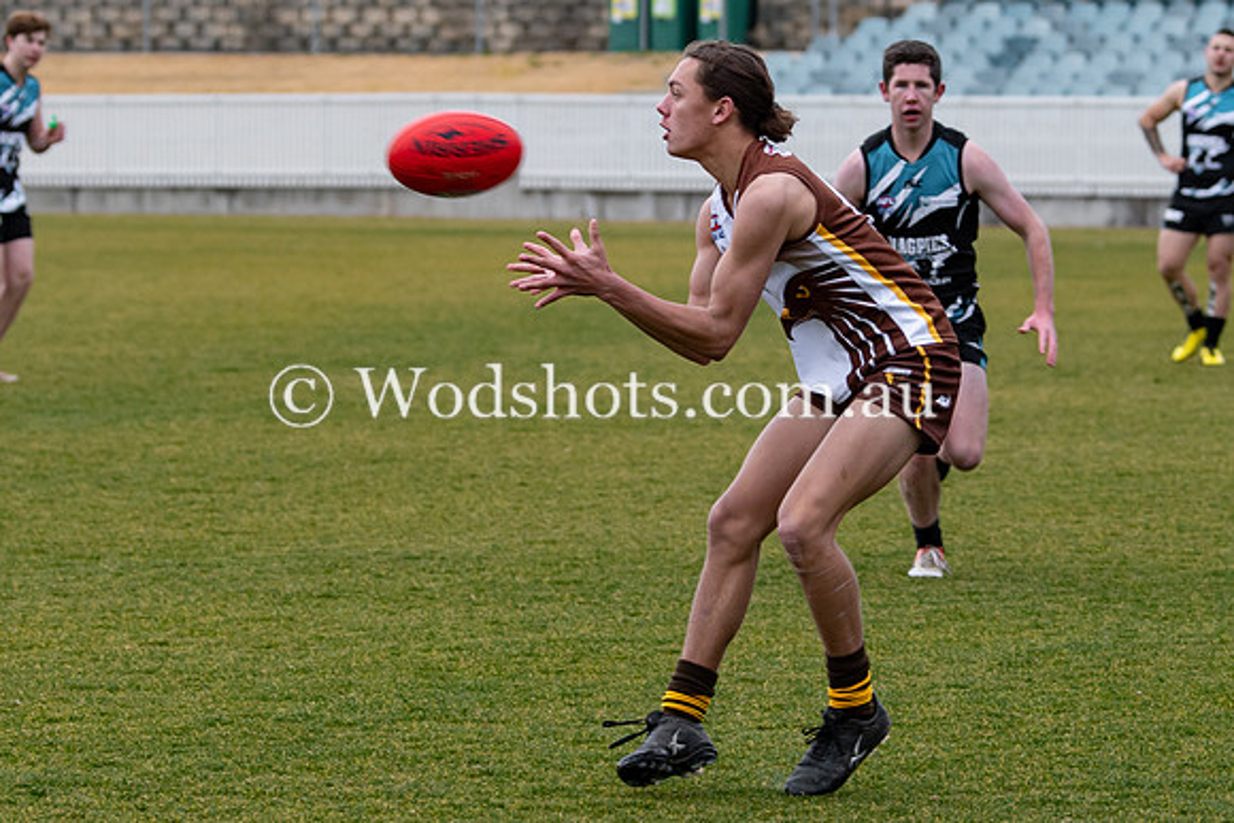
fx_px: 9639
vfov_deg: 4.9
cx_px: 777
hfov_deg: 7.3
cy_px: 305
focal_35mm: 281
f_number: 3.5
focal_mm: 95
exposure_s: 1/1000
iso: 320
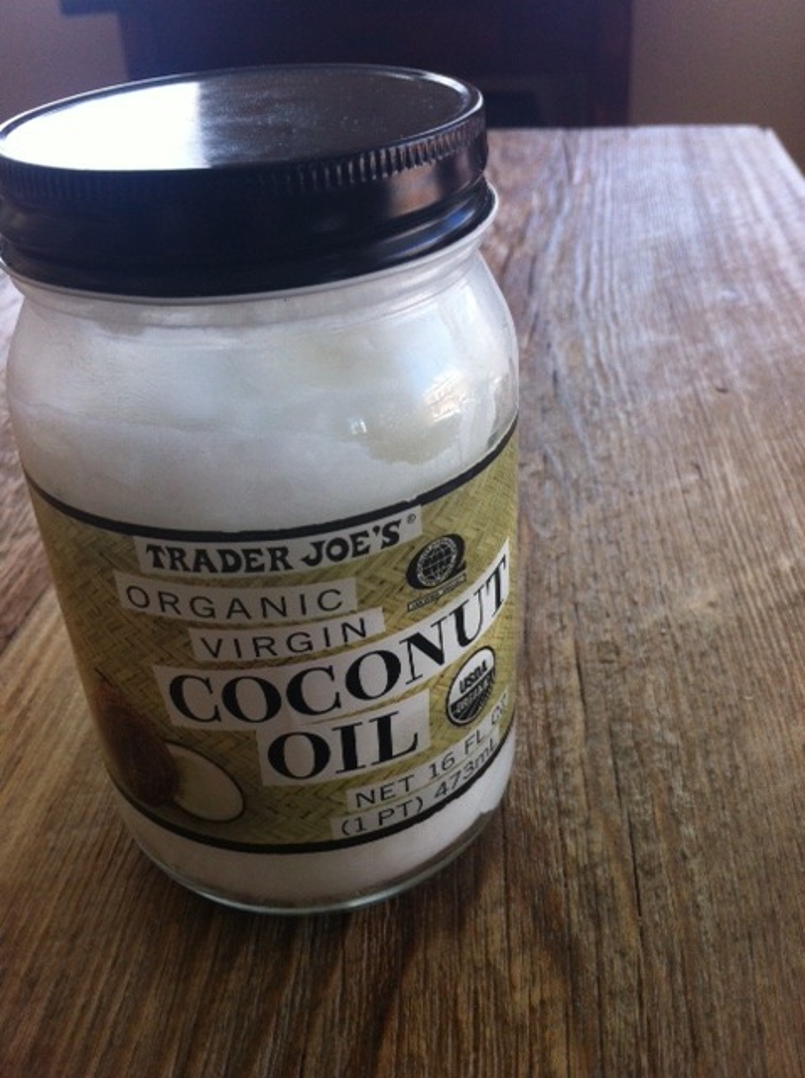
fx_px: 1088
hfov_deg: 40.6
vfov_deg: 52.7
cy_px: 539
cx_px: 402
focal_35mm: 35
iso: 125
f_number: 2.8
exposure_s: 1/120
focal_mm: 3.85
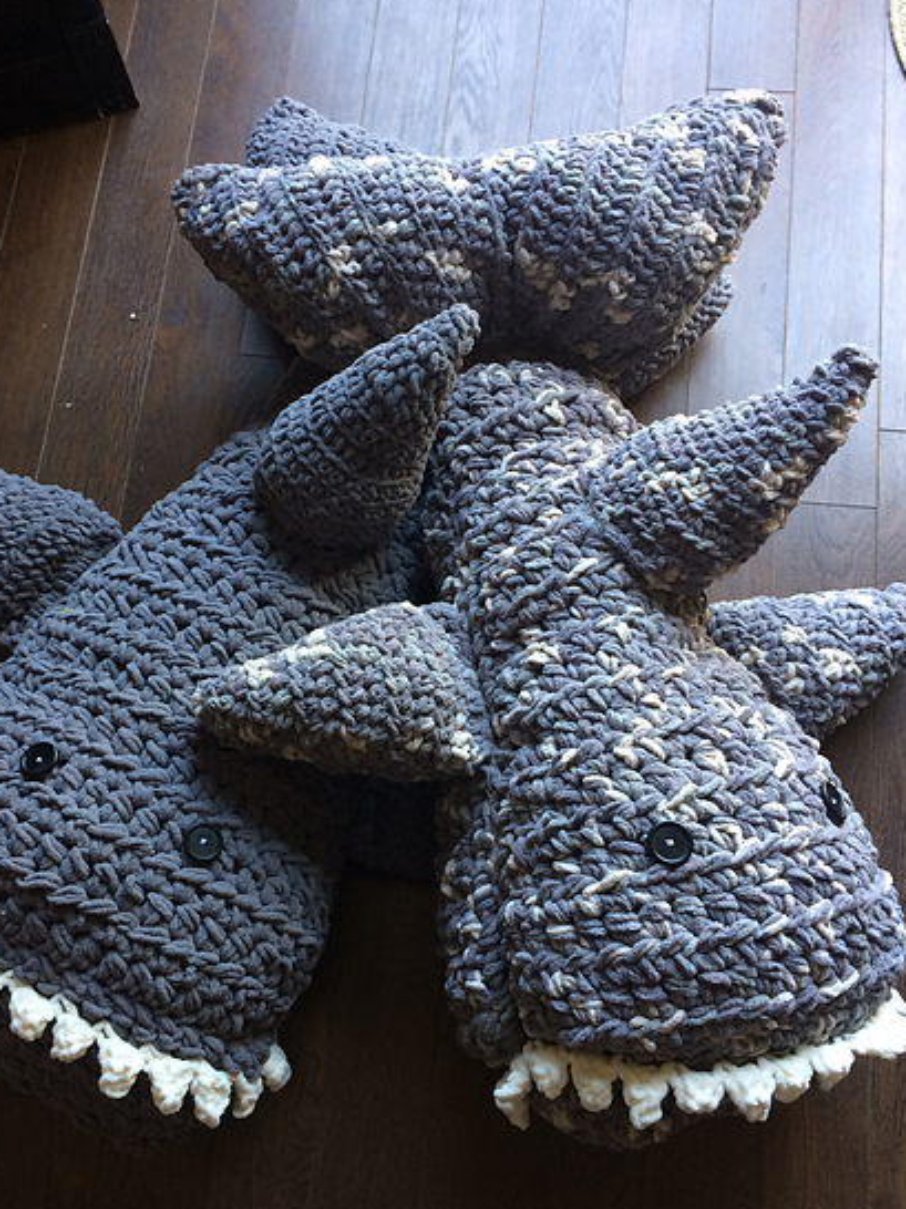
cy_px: 658
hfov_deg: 41.7
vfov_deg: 53.9
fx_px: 1187
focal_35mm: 34
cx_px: 394
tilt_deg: -72.1
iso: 64
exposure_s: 1/30
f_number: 2.2
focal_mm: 4.15
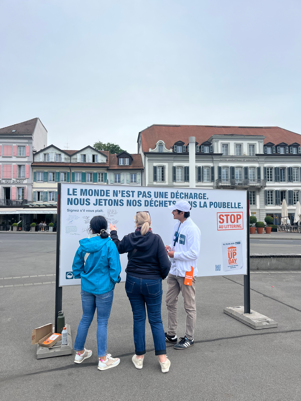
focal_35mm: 26
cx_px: 150
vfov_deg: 67.3
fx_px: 301
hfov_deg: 53.1
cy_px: 200
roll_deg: +1.3
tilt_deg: +4.2
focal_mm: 5.1
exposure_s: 1/3521
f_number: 1.6
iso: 50
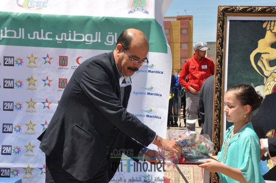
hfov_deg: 21.9
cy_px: 92
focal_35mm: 93
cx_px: 138
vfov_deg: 14.7
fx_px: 712
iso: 200
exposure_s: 1/200
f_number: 13
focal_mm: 62
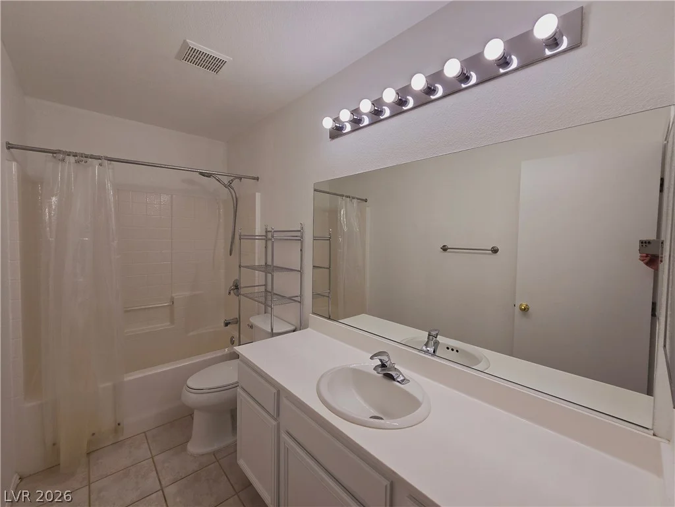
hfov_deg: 106.2
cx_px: 338
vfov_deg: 89.9
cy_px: 254
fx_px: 253
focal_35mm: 13
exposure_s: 1/263
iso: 50
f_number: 2.2
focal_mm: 2.2
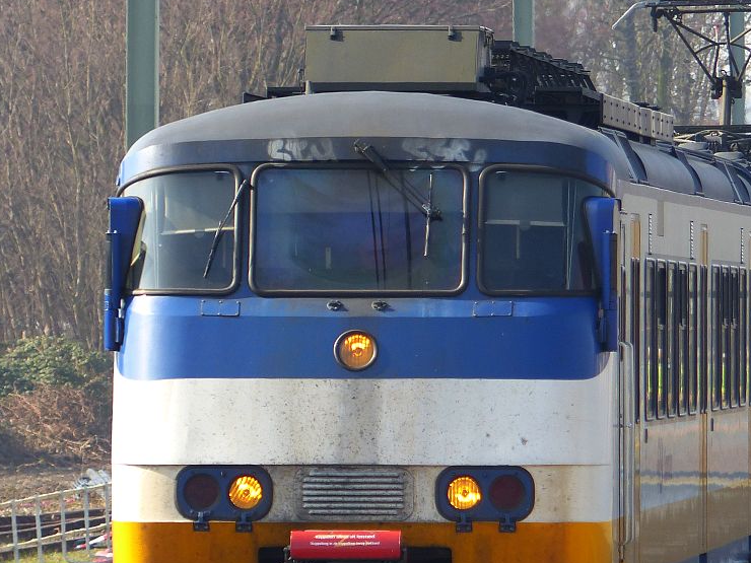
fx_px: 16467
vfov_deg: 2.0
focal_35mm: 759
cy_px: 343
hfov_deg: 2.6
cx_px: 406
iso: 100
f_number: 3.2
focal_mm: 84.3
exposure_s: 1/640
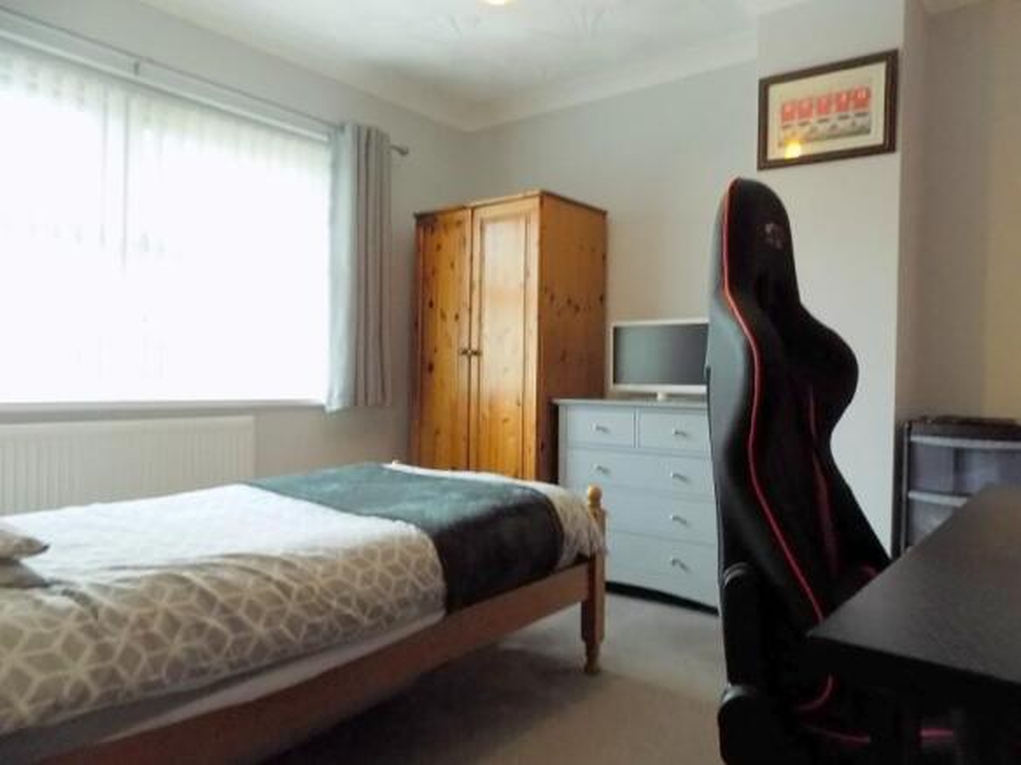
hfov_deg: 73.9
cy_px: 382
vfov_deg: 58.9
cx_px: 510
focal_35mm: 23
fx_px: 678
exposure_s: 1/8
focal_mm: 4
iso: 400
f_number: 3.1
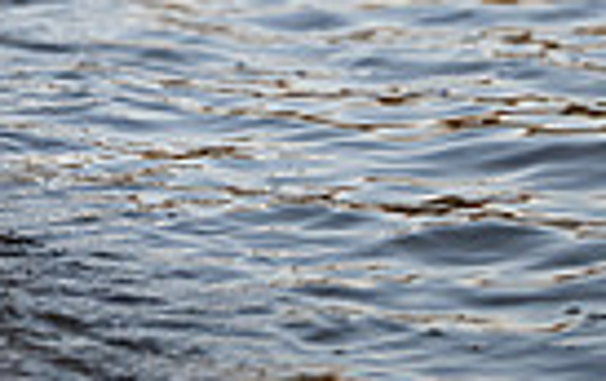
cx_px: -22
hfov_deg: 4.6
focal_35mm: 452
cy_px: -532
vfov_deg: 2.9
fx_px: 7474
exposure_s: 1/1000
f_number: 1.8
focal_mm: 135
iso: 400
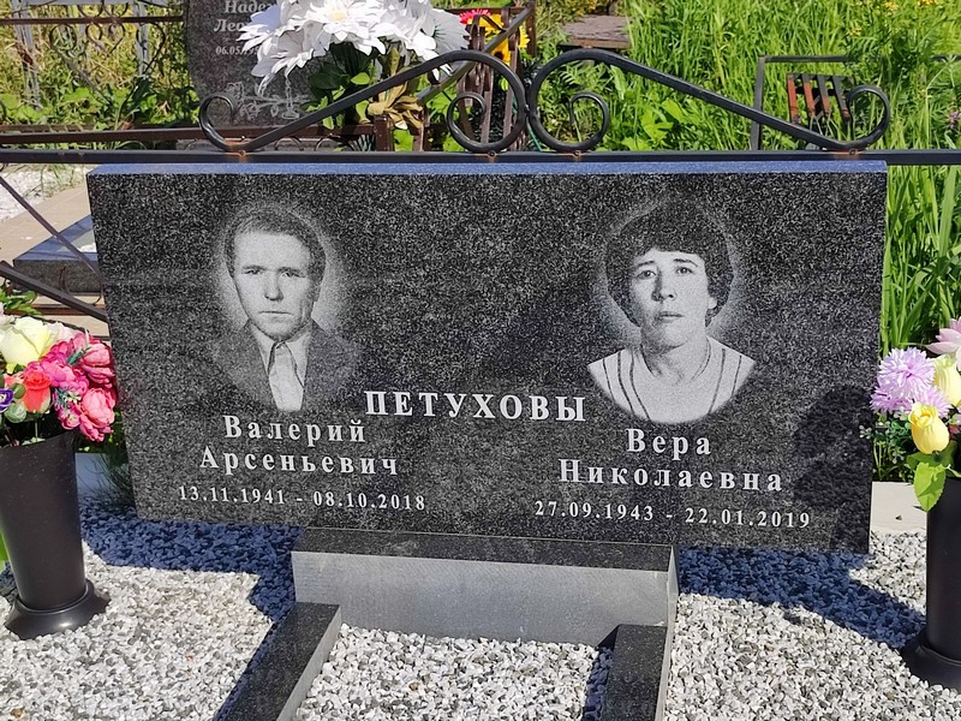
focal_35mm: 25
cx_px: 480
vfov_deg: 54.9
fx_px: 694
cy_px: 360
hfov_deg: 69.4
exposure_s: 1/1075
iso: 50
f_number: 1.9
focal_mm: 6.04
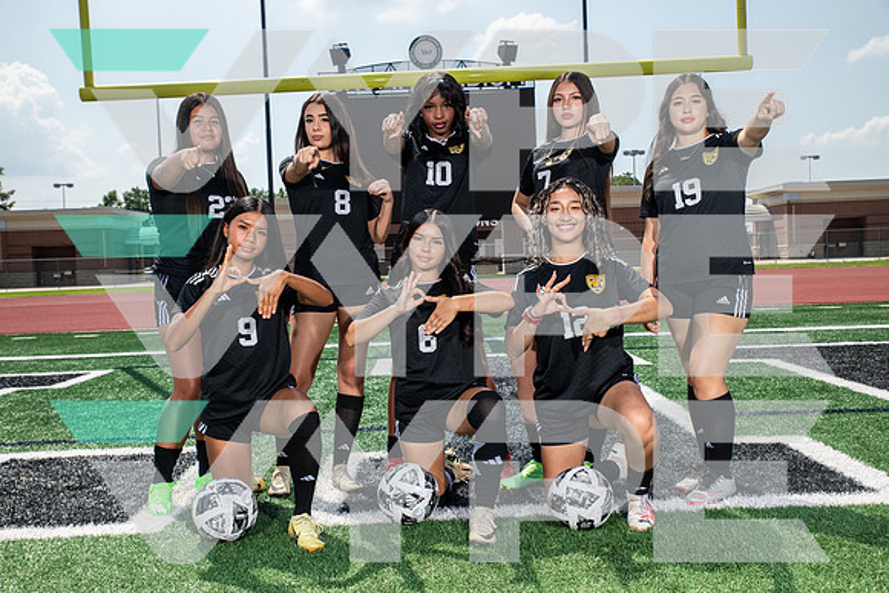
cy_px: 296
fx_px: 988
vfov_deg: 33.4
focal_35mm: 40
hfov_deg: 48.4
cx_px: 444
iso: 100
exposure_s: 1/320
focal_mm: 40
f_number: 7.1
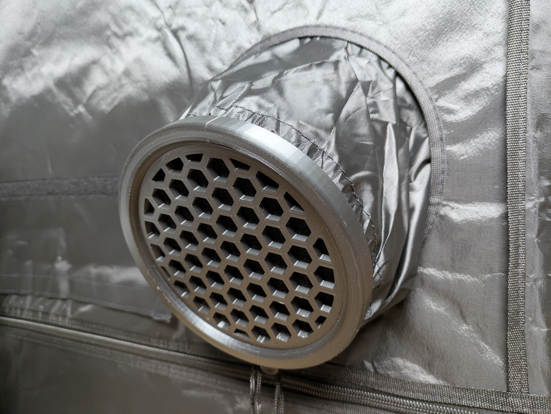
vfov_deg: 54.9
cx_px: 276
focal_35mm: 25
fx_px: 398
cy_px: 207
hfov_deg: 69.4
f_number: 1.89
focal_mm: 5.43
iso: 305
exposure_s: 1/25
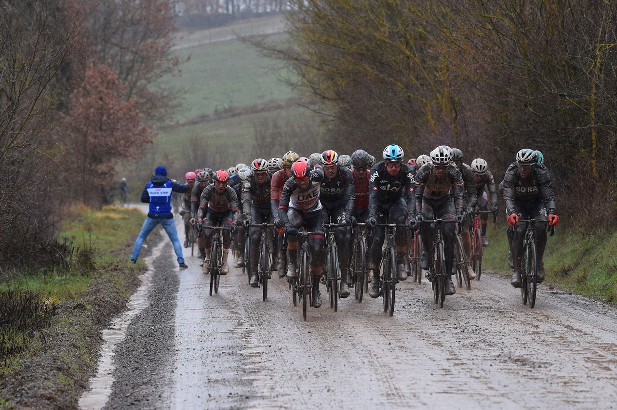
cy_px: 205
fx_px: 3426
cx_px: 308
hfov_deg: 10.3
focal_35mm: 200
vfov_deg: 6.9
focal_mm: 200
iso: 1600
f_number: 6.3
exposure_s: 1/1250
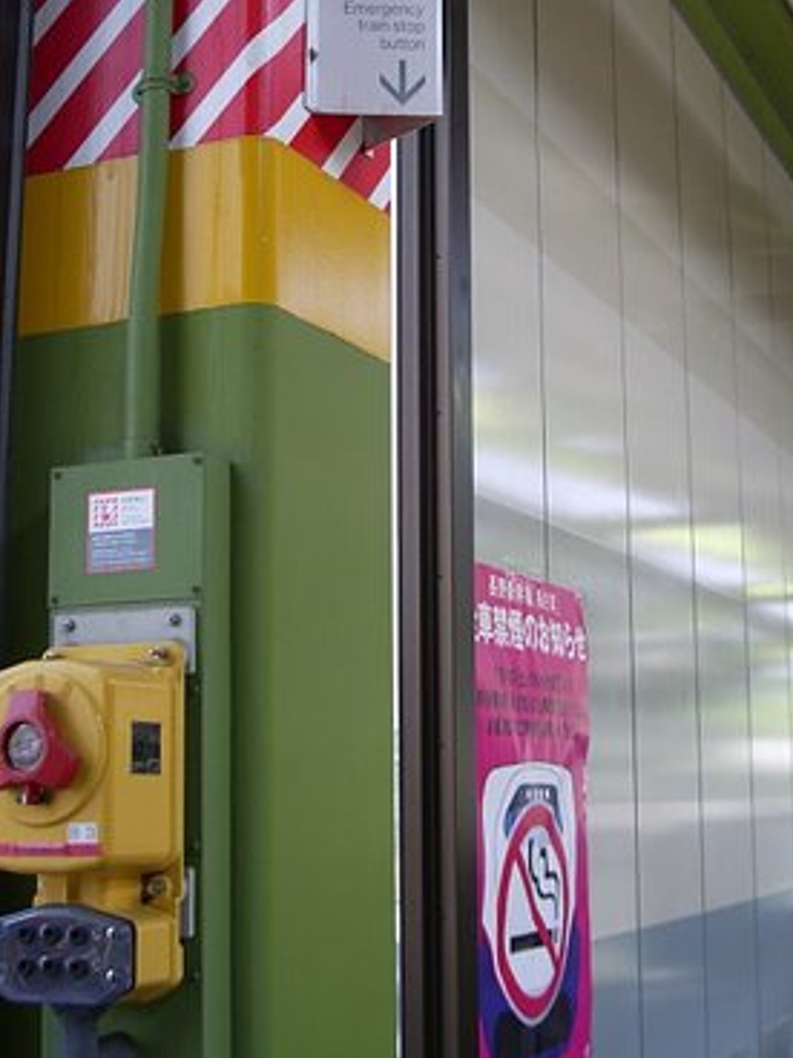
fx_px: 1741
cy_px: 437
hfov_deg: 25.6
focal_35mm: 57
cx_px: 437
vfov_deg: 33.7
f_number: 2.8
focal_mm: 6.8
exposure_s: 1/160
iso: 80
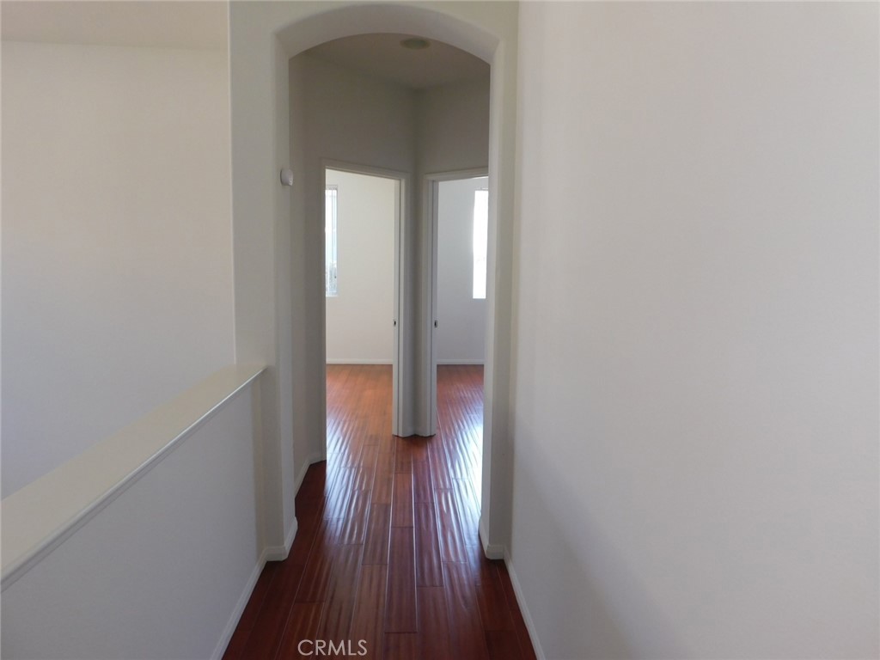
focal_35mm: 23
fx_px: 585
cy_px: 330
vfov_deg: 58.9
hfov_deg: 73.9
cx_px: 440
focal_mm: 4
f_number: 3
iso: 125
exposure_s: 1/40
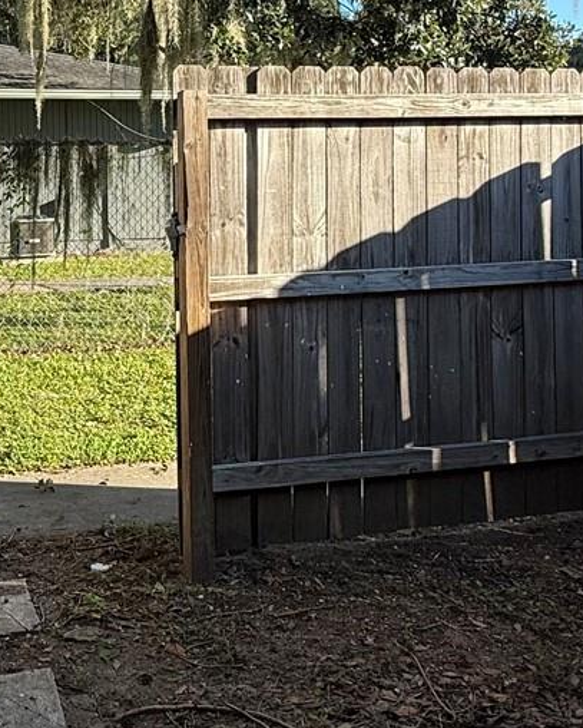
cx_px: 99
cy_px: 193
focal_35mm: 43
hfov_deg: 33.7
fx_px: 927
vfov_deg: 41.8
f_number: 2.2
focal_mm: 2.22
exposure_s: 1/545
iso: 50
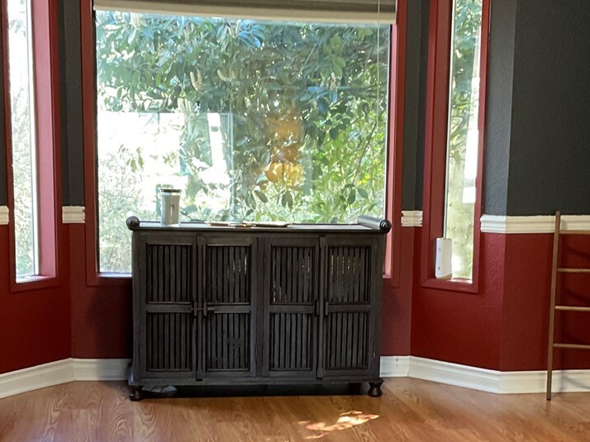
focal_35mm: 65
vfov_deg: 22.4
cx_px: 323
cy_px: 326
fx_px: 1107
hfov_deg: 29.8
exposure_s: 1/40
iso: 200
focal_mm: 3
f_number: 1.8
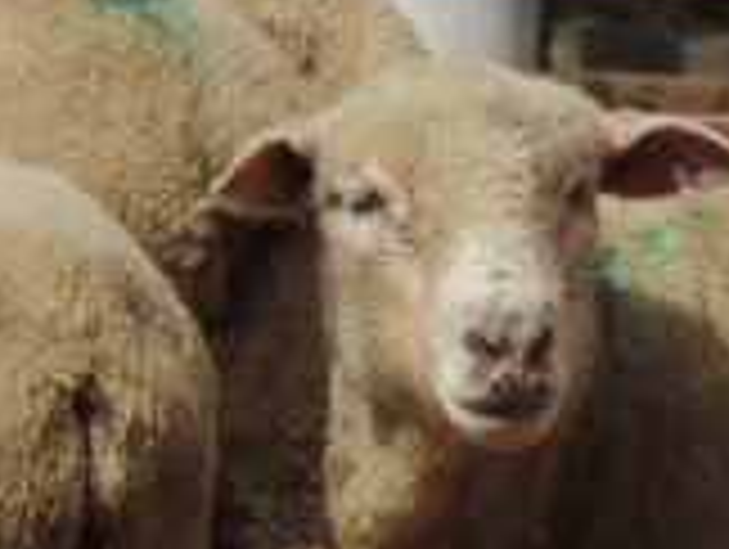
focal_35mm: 1421
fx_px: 29970
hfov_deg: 1.4
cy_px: -346
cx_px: -90
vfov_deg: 1.0
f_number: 4.6
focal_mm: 40.1
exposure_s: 1/1000
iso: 100
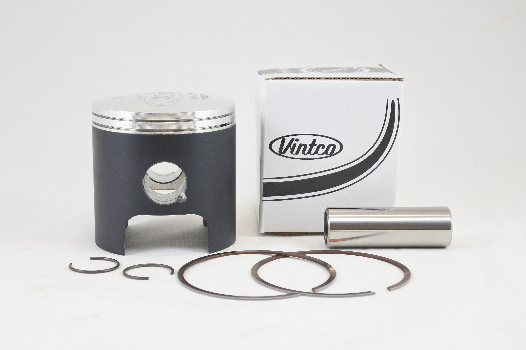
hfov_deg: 35.6
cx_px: 263
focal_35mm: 56
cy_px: 175
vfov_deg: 24.2
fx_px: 818
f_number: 4.8
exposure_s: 1/125
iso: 720
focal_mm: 21
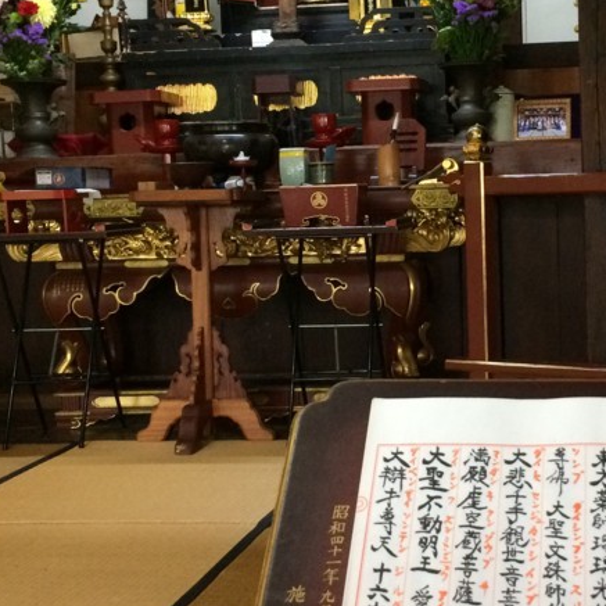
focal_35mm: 60
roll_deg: +1.9
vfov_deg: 28.6
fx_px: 1188
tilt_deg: -8.2
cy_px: 286
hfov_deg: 27.9
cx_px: 495
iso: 320
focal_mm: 4.15
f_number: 2.2
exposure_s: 1/33
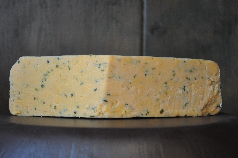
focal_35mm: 82
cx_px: 113
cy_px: 76
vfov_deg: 16.6
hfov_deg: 24.8
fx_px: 541
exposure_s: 1/60
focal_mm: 52
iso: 800
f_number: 5
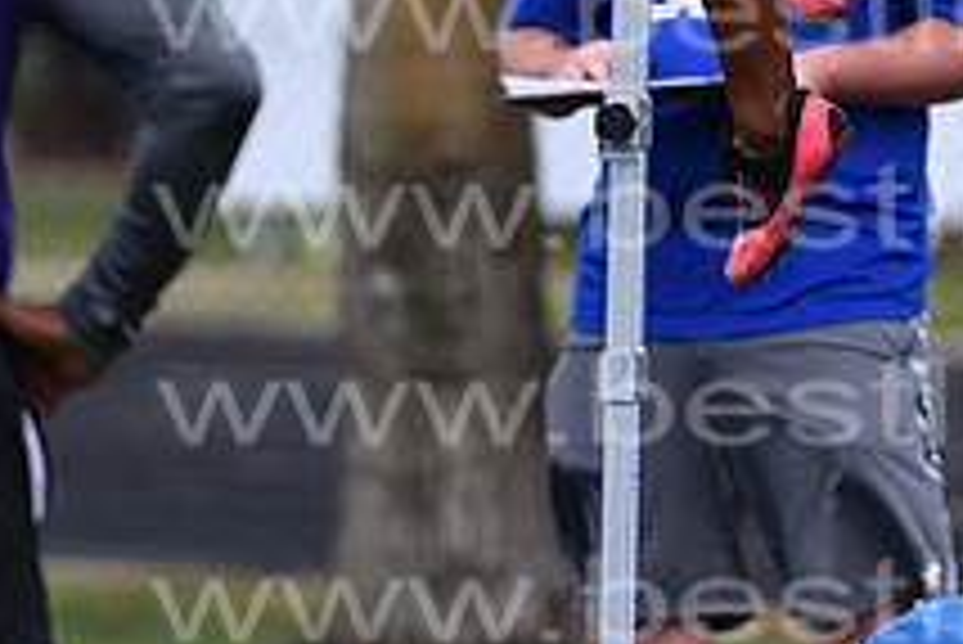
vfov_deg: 1.1
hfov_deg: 1.7
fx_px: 32656
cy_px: -79
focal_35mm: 1220
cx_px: 1174
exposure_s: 1/2000
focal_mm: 300
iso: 200
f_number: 4
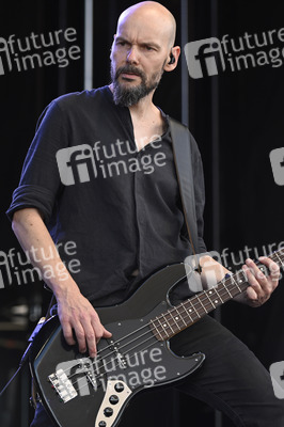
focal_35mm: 110
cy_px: 214
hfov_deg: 12.4
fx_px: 1304
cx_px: 142
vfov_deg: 18.6
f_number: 2.8
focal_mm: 110
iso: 200
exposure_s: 1/400
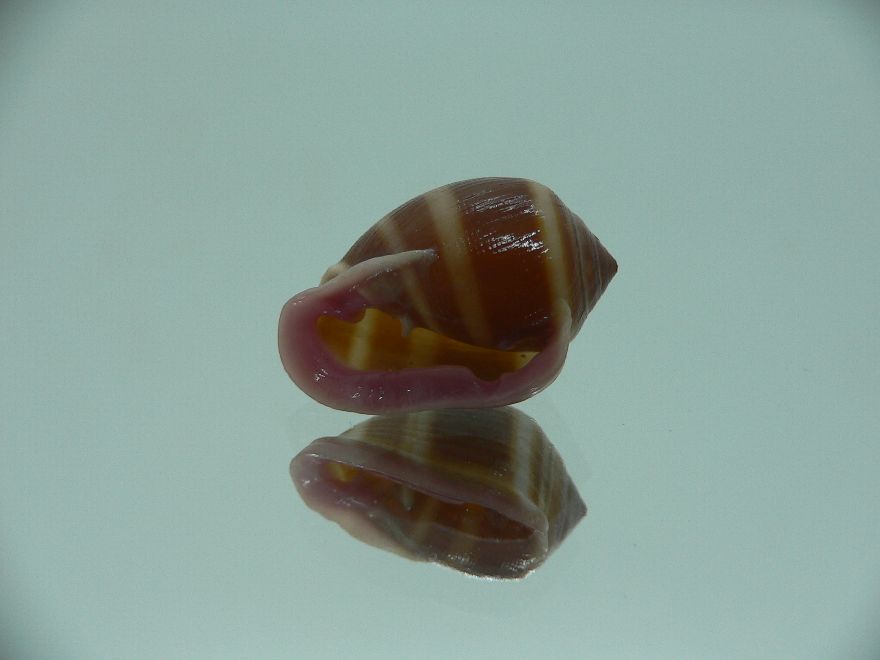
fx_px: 890
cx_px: 440
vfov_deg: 40.7
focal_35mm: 35
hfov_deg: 52.6
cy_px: 330
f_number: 2.8
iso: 80
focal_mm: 4.6
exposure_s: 1/60
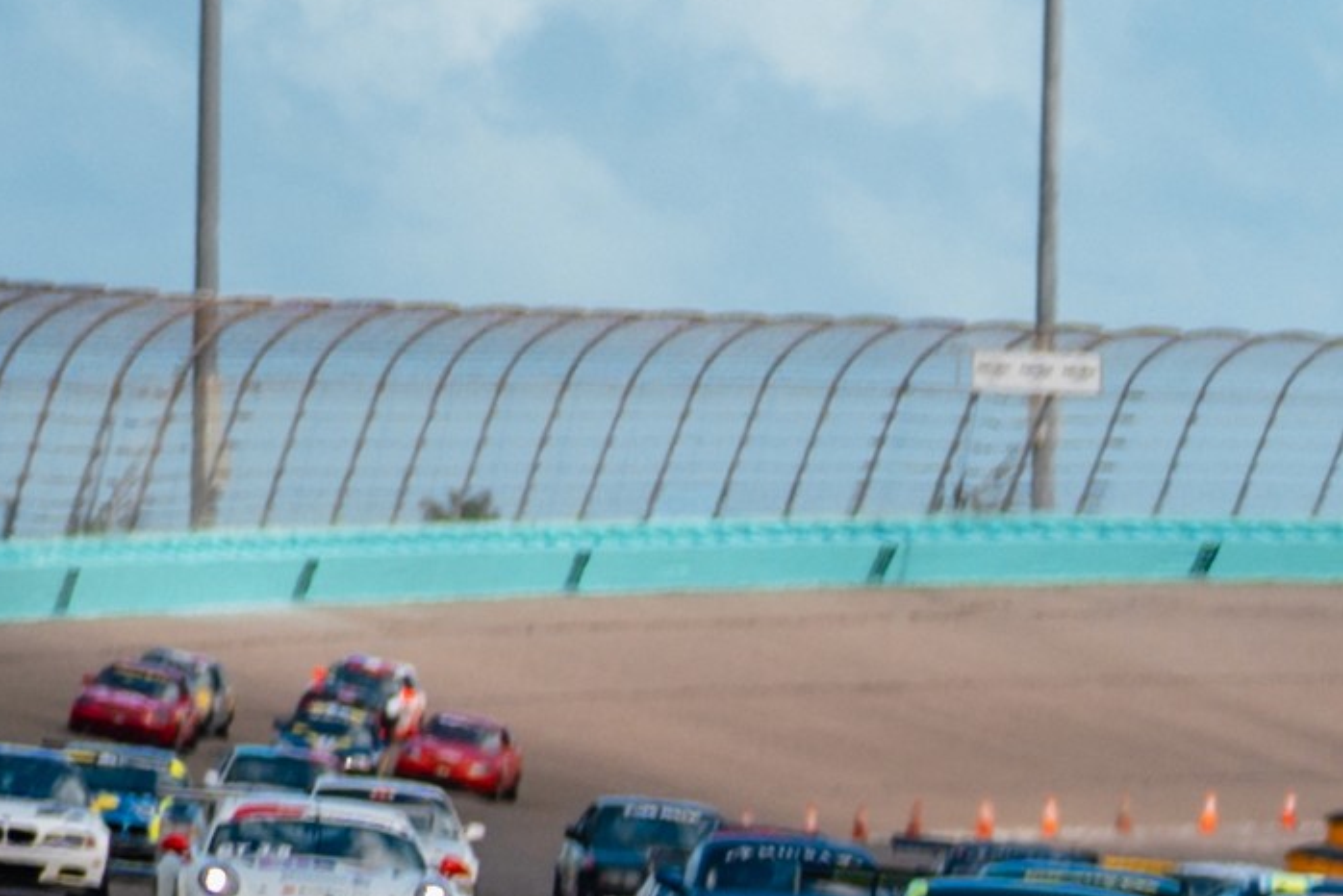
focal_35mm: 433
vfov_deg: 3.1
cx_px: 4494
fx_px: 16159
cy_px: 2140
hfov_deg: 4.5
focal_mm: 50
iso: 160
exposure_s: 1/1600
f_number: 2.8
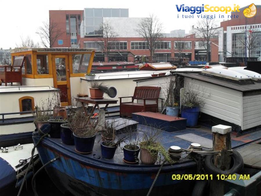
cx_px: 130
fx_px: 264
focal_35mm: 35
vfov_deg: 40.7
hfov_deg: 52.6
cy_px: 98
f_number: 2.8
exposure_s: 1/250
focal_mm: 6.2
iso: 100
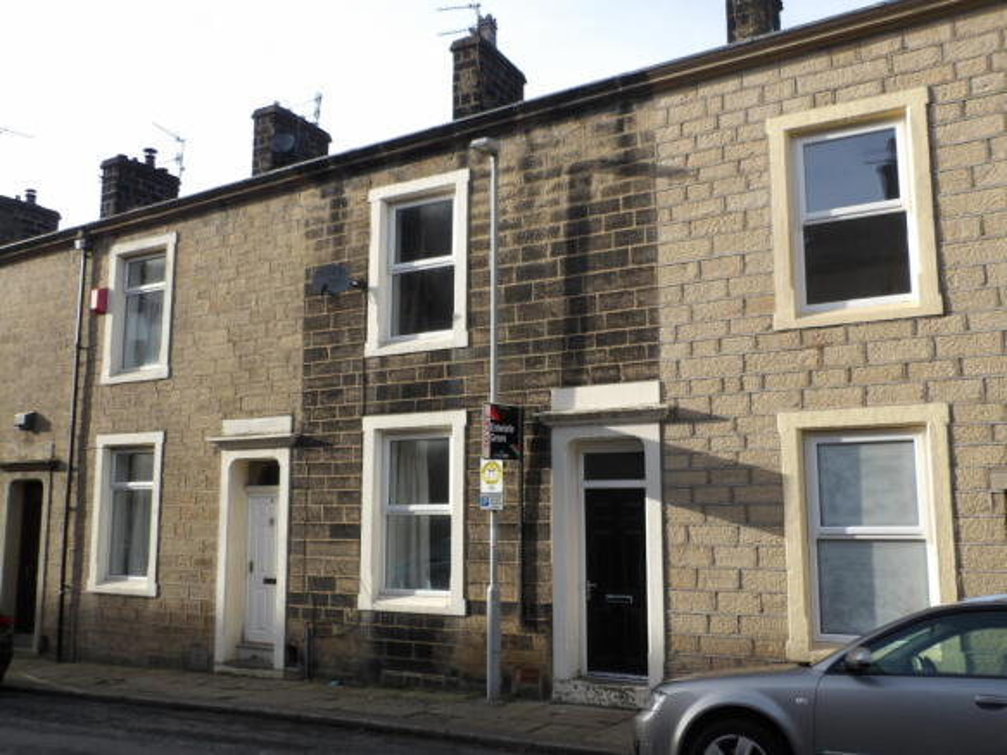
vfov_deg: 41.8
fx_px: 989
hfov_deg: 54.0
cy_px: 378
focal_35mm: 34
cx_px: 504
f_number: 4.5
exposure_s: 1/374
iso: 100
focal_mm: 6.2
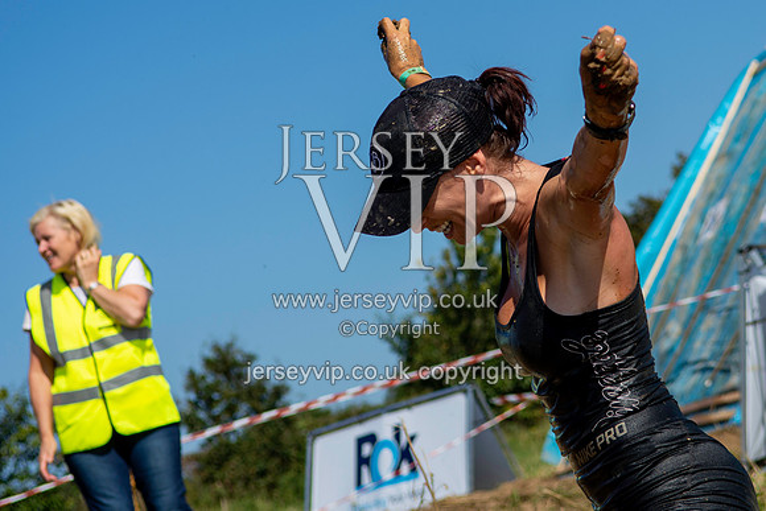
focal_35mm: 110
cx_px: 435
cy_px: 171
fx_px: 2339
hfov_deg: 18.6
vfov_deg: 12.5
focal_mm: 55
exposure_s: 1/1600
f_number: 4
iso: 100
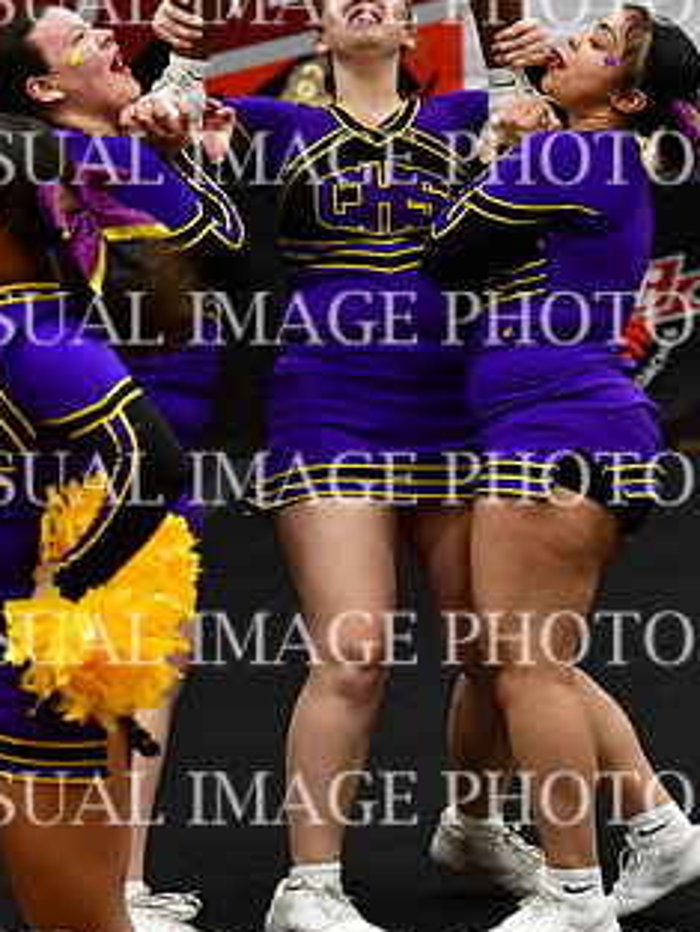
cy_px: 238
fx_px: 9700
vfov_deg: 5.5
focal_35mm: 360
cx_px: 421
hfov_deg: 4.1
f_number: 4
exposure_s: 1/500
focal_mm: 135
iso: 4000
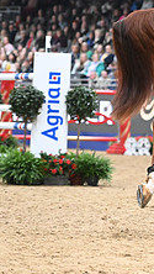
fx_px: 2089
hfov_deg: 4.2
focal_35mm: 288
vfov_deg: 7.5
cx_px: 345
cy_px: 40
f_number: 3.5
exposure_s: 1/800
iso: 6400
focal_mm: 105
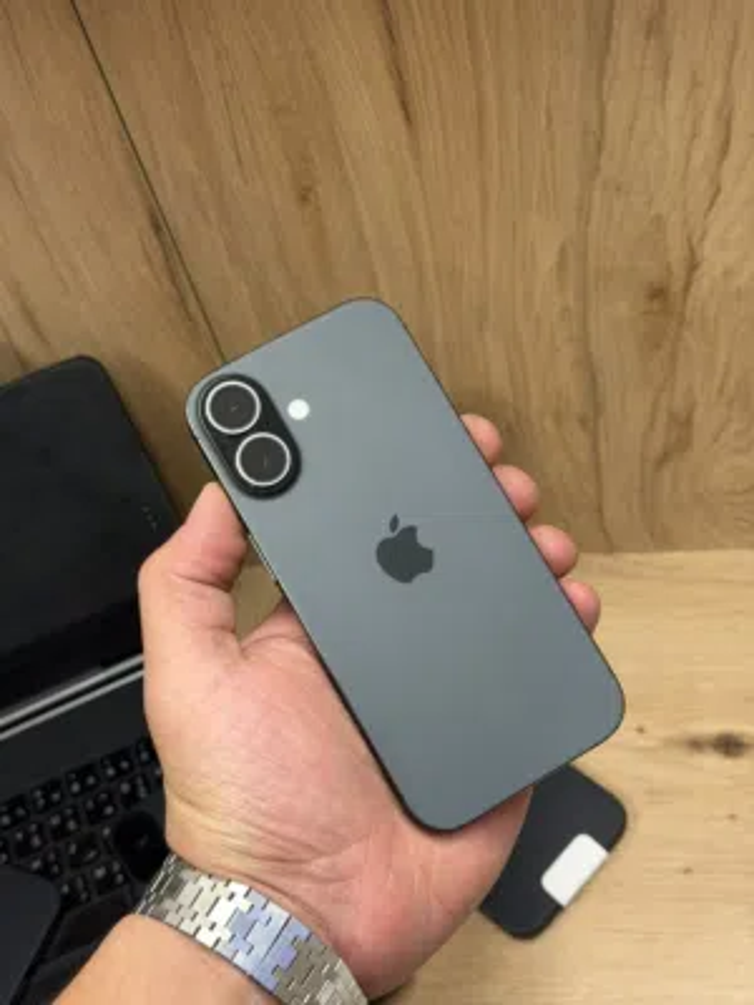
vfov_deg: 39.7
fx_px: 1394
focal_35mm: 48
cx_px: 377
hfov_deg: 30.3
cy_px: 502
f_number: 1.78
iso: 200
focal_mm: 6.76
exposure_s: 1/33
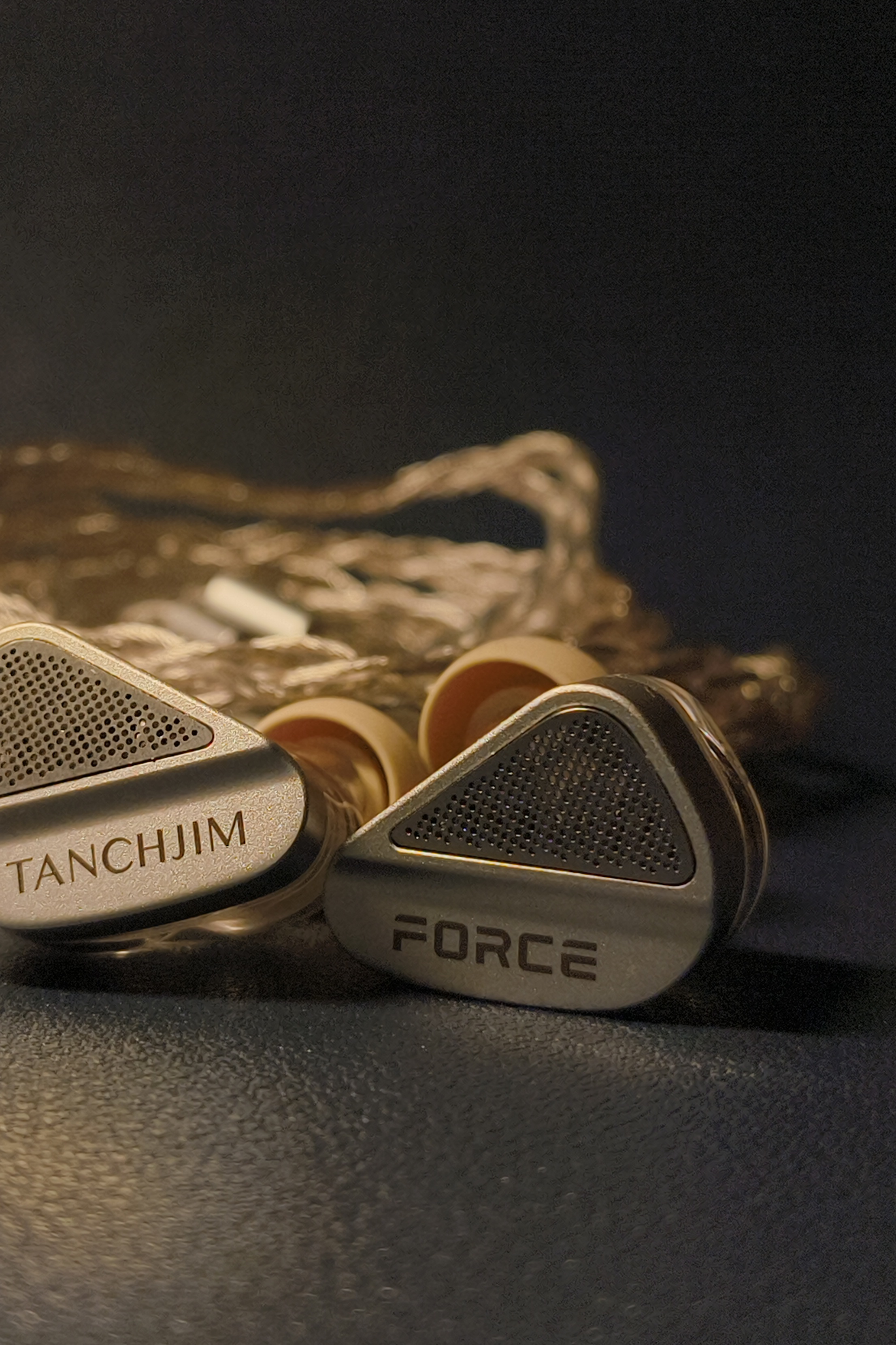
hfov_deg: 21.2
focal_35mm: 64
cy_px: 544
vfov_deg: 31.3
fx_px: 2389
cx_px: 343
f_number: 1.87
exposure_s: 1/40
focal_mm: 5.56
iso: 100
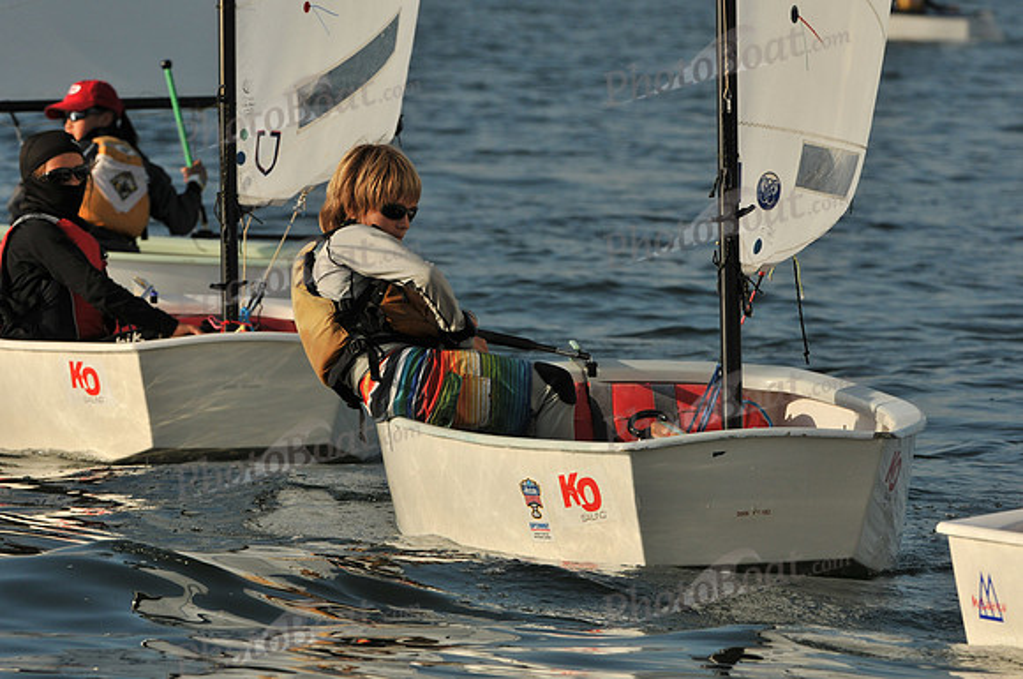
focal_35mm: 420
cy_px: 340
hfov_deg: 4.9
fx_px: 11918
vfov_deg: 3.3
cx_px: 512
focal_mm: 280
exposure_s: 1/800
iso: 200
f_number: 9
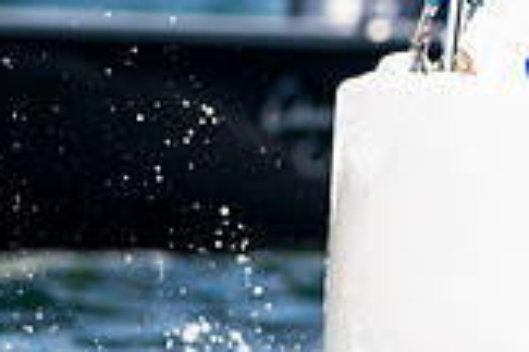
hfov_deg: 1.3
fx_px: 23627
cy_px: -187
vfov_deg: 0.9
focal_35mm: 1608
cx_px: 823
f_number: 5
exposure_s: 1/3200
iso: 200
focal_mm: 300
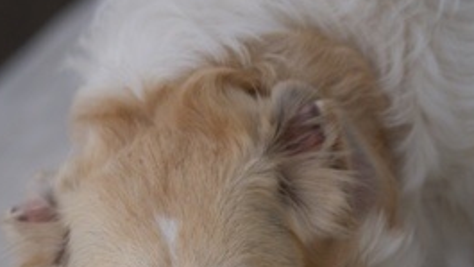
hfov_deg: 10.8
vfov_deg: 6.0
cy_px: 391
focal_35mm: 199
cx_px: 233
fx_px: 2501
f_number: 4
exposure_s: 1/125
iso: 125
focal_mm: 70
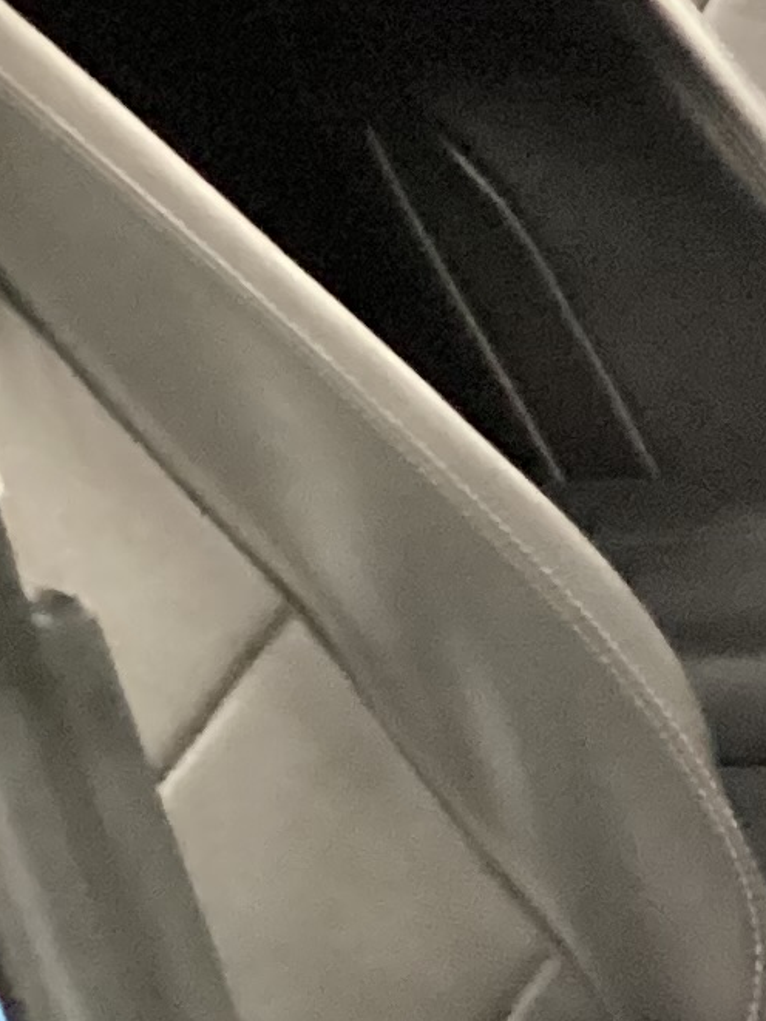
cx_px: 2043
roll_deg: +2.7
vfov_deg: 12.9
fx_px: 4513
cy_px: 775
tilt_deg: -25.6
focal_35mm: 153
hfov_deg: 8.6
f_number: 2.4
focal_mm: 3.3
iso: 800
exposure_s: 1/24
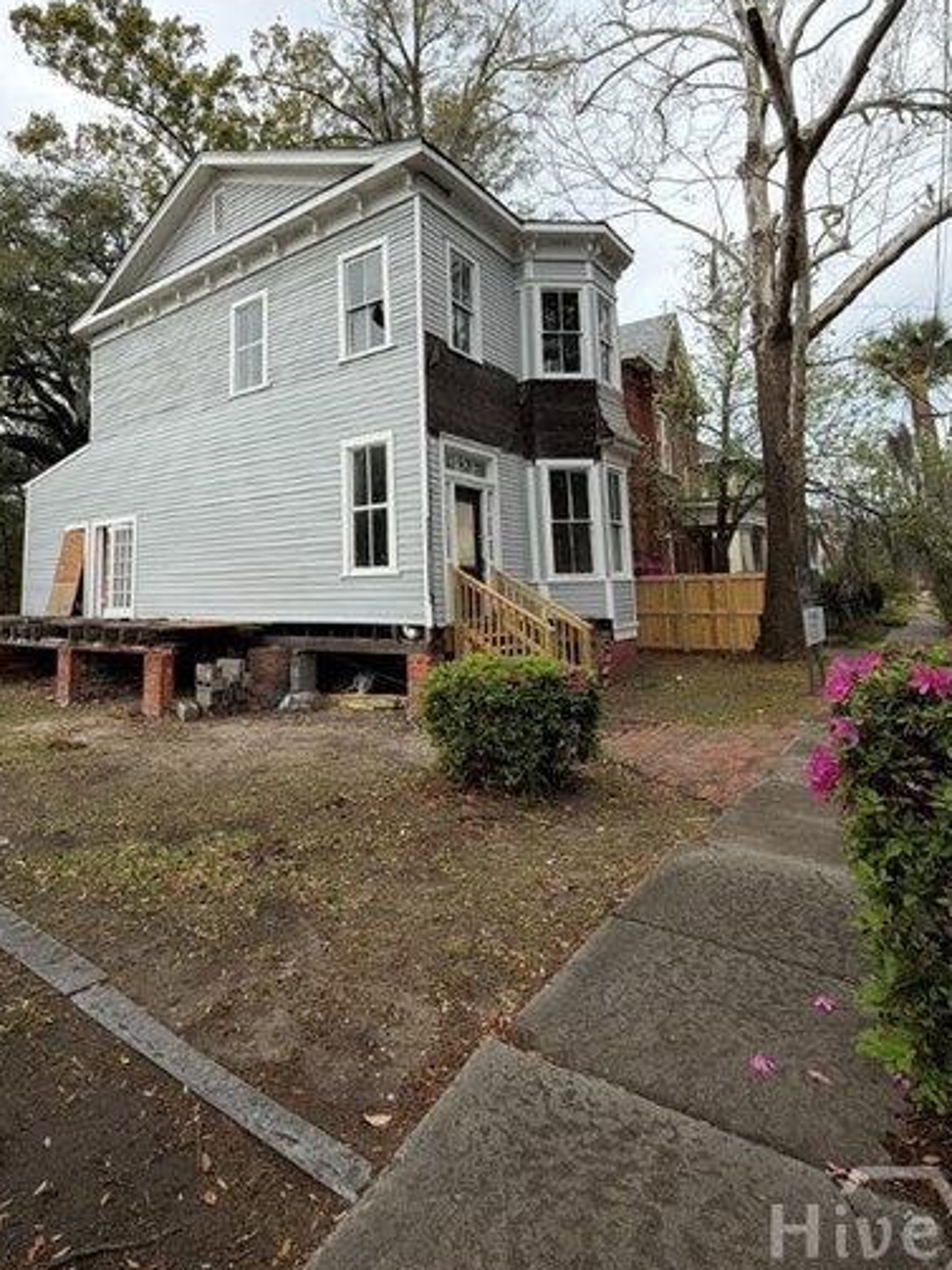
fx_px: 697
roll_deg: +0.1
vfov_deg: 83.6
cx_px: 356
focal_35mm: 19
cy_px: 504
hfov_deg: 67.6
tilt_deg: +7.0
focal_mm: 2.22
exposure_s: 1/770
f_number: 2.2
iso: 25
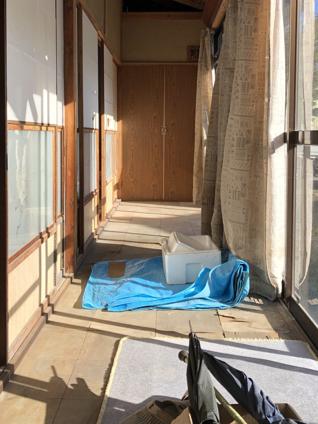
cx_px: 147
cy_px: 163
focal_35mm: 42
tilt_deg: -2.1
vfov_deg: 44.5
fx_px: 514
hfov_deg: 34.3
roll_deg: -0.1
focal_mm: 3.99
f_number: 1.8
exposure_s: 1/639
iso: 20
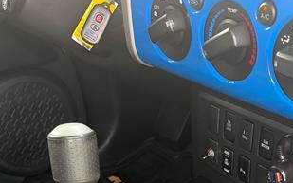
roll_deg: +5.5
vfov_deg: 21.3
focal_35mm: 57
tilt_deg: -39.8
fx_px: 455
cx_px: 152
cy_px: 215
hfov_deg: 35.7
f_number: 1.6
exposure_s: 1/100
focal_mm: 5.96
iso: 125
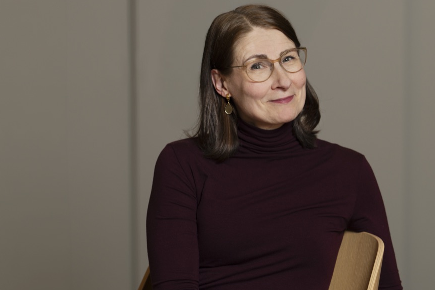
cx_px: 252
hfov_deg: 9.4
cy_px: 172
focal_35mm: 218
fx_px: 2634
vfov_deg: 6.3
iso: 160
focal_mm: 135
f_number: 2.8
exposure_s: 1/250
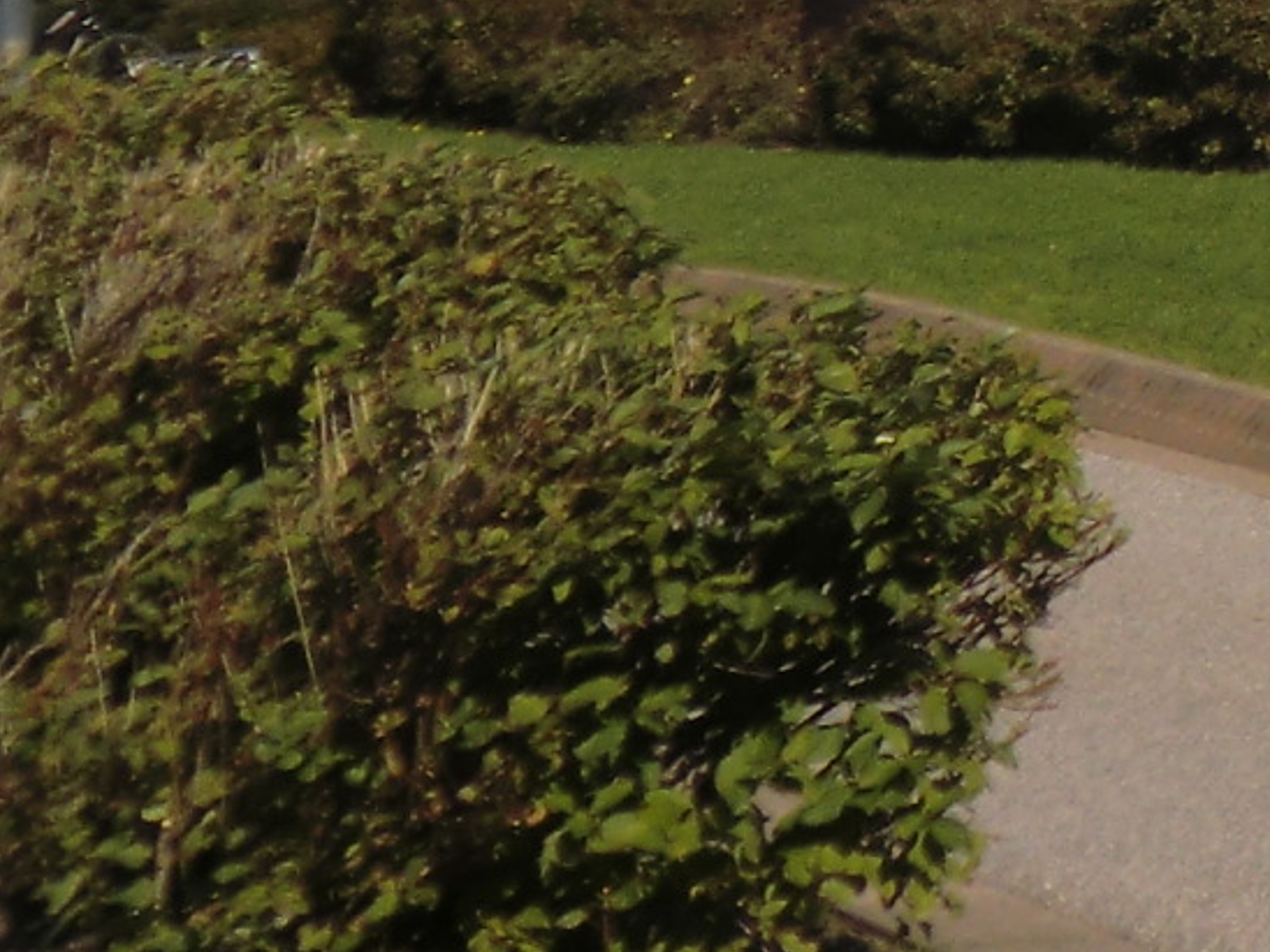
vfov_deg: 9.2
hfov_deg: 11.6
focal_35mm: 149
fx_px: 5467
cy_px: -1123
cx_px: 2735
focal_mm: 5.2
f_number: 7.9
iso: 64
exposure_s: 1/250
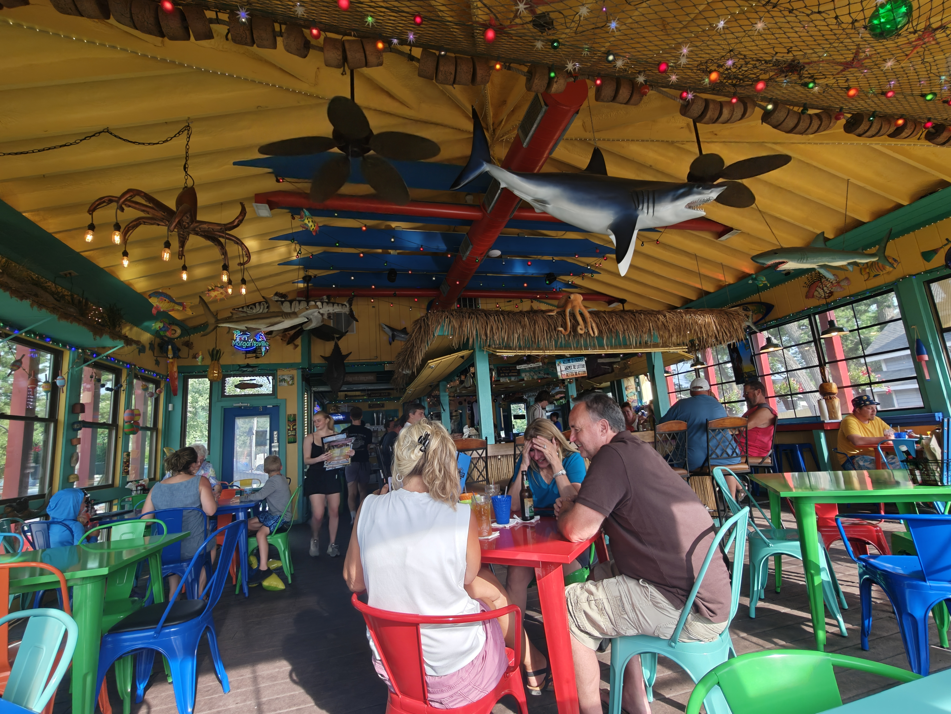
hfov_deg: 98.2
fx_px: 412
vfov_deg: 81.7
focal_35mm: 15
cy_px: 357
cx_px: 476
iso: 64
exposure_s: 1/120
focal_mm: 2.3
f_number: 2
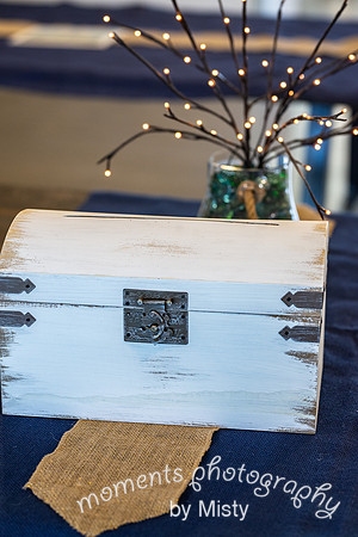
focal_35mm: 85
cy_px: 268
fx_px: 1268
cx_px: 179
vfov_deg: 23.9
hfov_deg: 16.1
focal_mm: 85
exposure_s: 1/250
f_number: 3.5
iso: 640
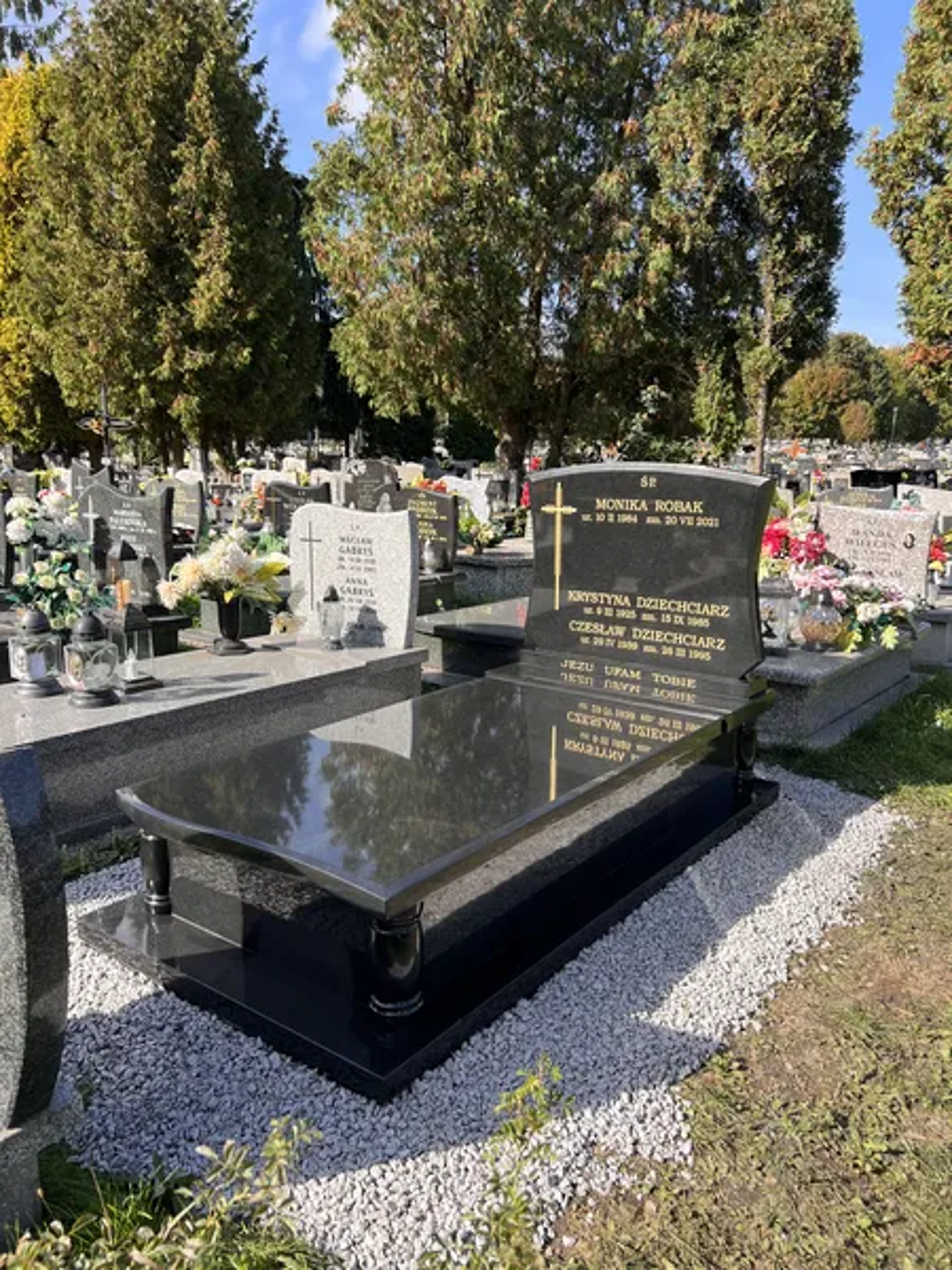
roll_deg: -0.8
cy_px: 635
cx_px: 476
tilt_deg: -9.0
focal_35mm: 26
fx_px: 953
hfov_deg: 53.1
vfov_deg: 67.3
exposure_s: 1/1377
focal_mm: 5.7
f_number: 1.5
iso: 50
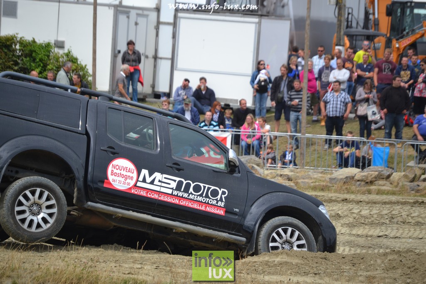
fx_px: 2396
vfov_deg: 6.8
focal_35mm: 202
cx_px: 213
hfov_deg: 10.2
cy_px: 142
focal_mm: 135
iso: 400
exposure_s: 1/2000
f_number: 5.6
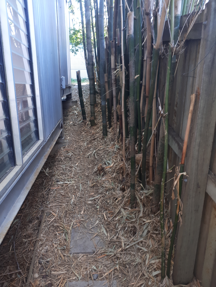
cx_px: 108
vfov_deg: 65.3
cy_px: 144
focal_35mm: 27
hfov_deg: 51.4
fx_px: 225
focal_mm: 3.6
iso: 100
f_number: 1.9
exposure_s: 1/33
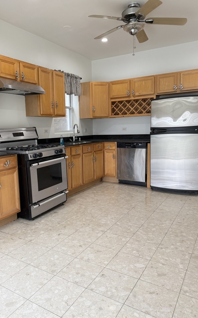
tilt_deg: -7.4
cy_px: 157
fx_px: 225
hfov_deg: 47.4
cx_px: 84
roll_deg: +1.5
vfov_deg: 70.4
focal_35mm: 26
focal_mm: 6.76
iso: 160
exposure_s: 1/120
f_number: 1.78
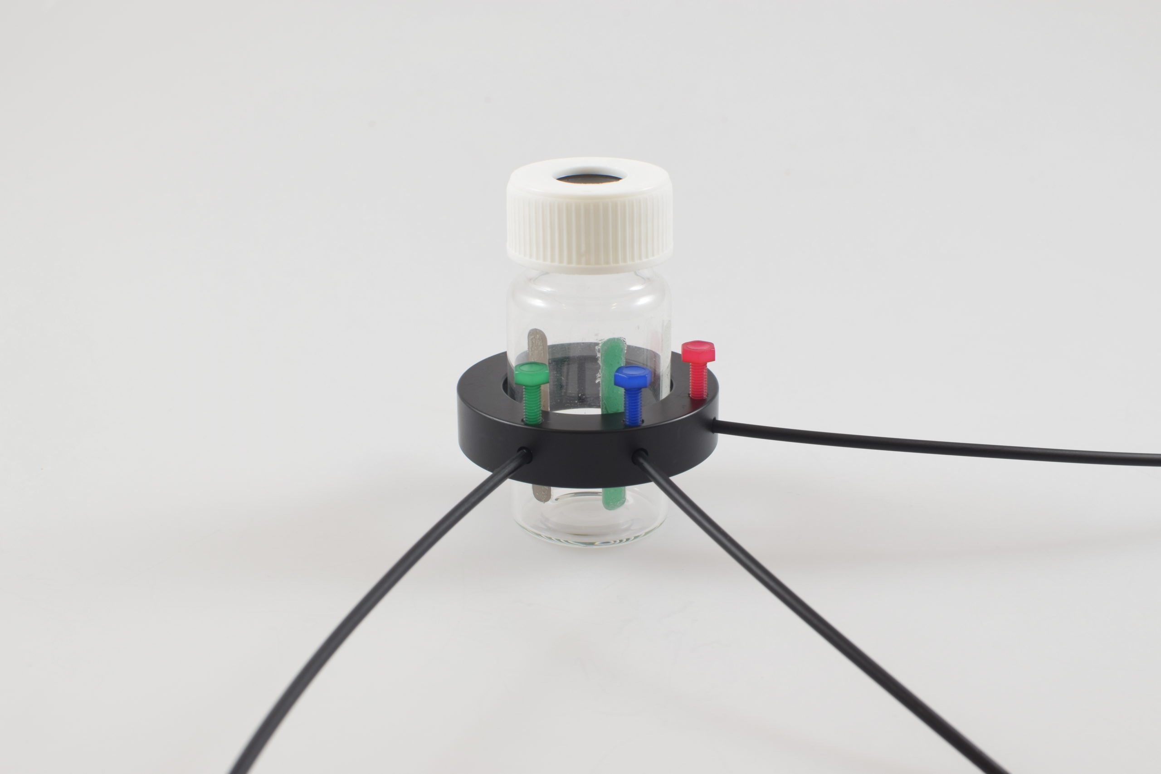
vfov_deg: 25.8
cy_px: 387
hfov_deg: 37.8
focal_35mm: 52
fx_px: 1693
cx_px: 580
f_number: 11
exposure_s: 1/10
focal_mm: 35
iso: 200
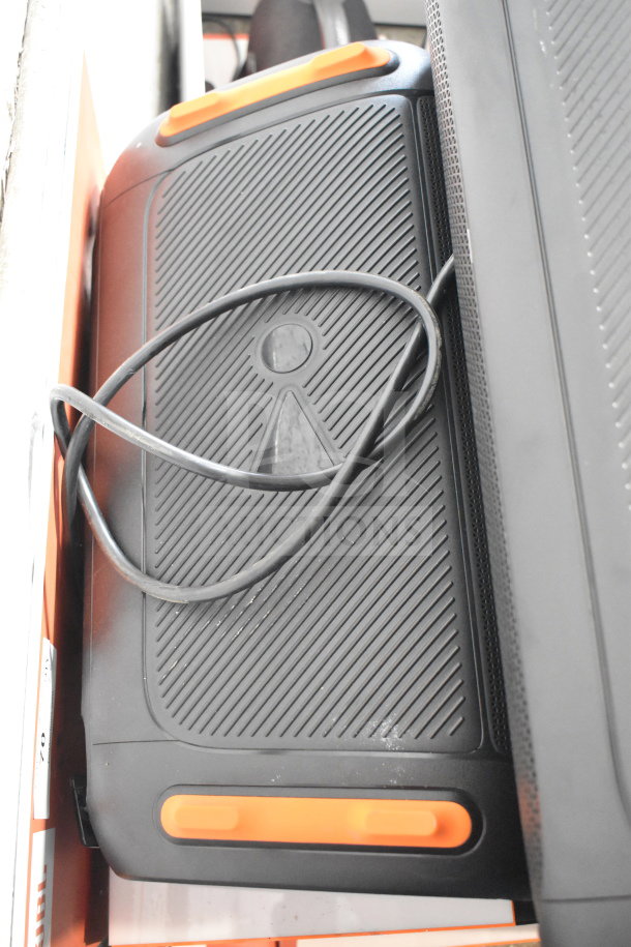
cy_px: 474
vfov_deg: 47.9
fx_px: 1065
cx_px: 316
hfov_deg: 33.0
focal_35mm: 40
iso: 7200
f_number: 4
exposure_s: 1/40
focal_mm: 27
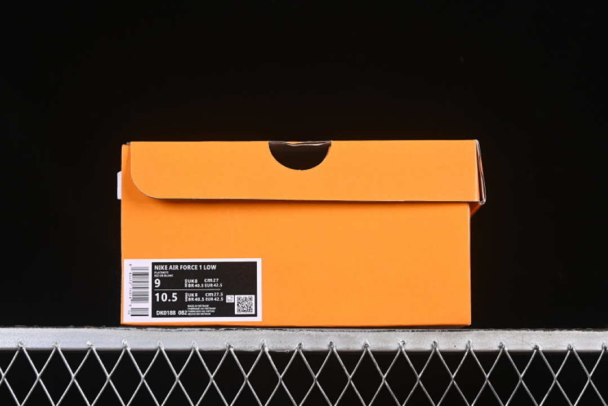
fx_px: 1267
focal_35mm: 75
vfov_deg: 18.2
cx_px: 304
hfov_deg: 27.0
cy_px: 203
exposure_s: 1/80
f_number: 7.1
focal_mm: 50
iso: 160
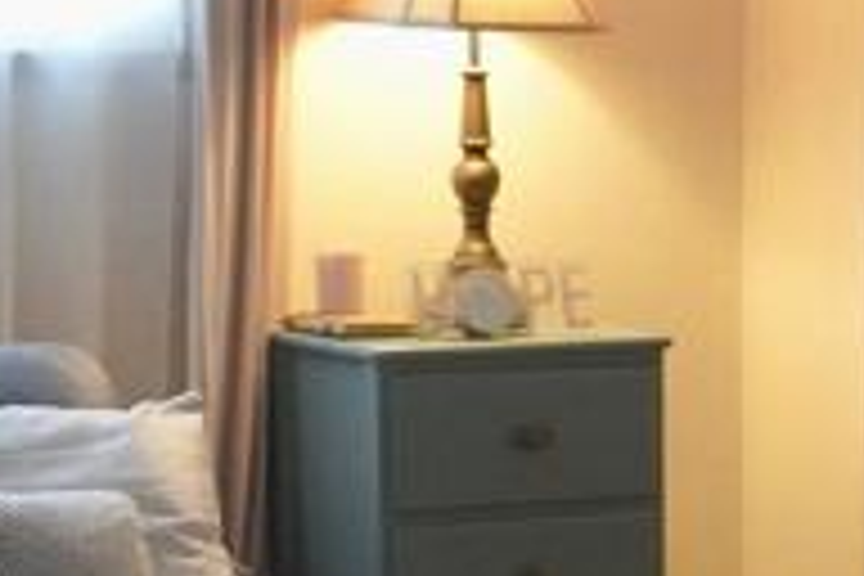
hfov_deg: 12.0
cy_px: 731
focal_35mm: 165
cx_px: 1210
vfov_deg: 8.2
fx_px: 3960
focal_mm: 31
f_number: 4
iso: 6400
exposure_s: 1/160
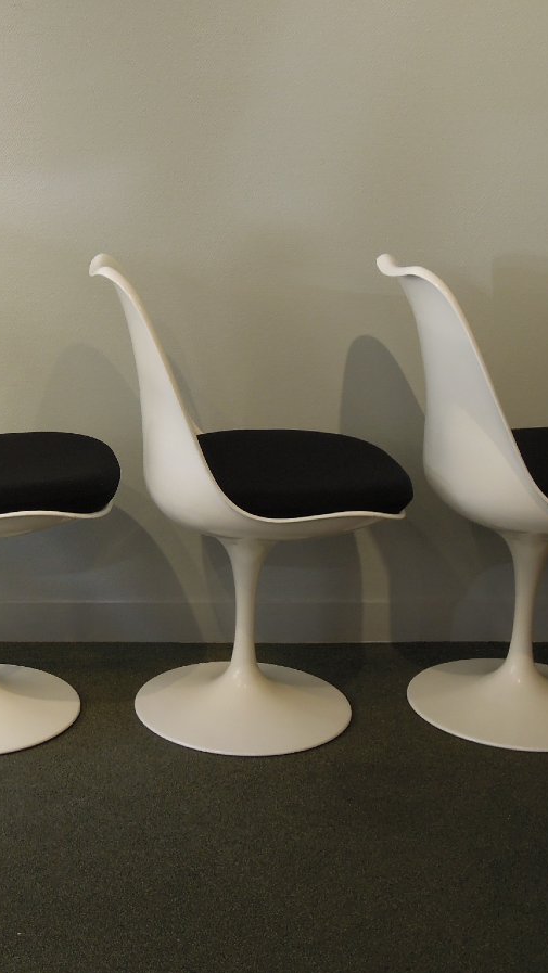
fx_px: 1317
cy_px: 487
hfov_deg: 23.1
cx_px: 86
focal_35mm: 51
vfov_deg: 40.6
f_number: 3.2
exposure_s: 1/50
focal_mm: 6.3
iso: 160
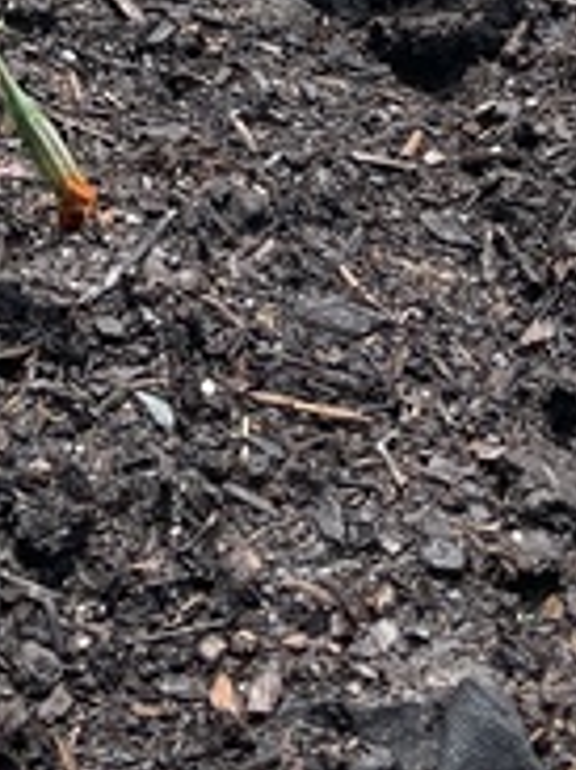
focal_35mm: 140
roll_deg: -3.1
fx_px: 3110
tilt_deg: -27.1
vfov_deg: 13.1
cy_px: -505
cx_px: -357
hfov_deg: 10.2
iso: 32
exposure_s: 1/1420
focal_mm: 5.1
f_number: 1.6
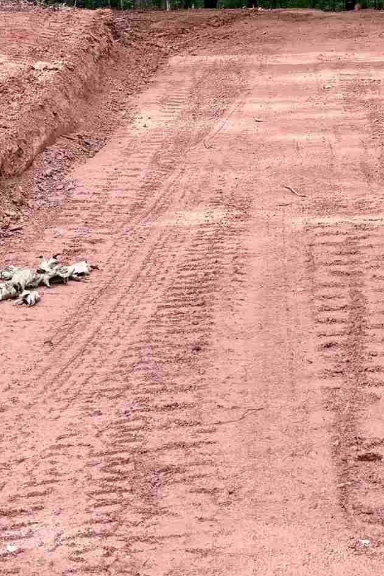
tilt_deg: +1.6
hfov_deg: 16.8
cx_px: 248
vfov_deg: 23.1
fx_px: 1296
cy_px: -104
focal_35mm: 81
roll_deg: +2.1
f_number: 1.78
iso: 80
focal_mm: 6.76
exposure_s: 1/297
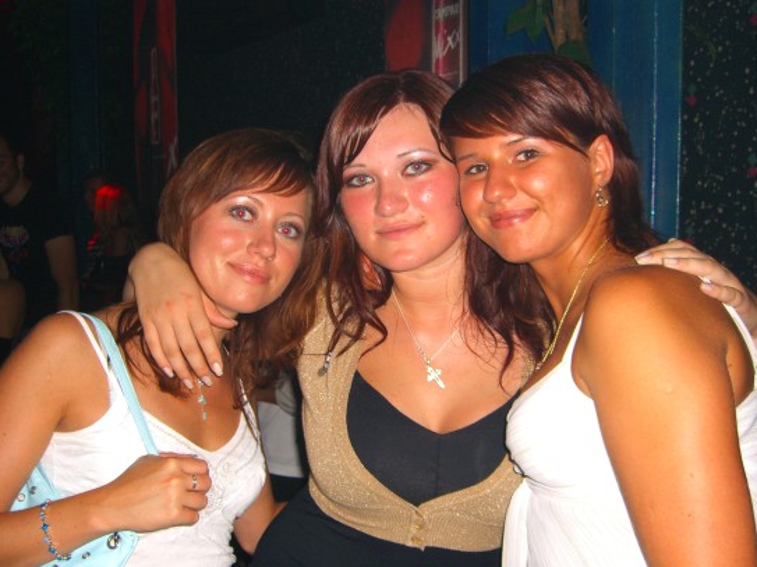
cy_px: 302
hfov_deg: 44.8
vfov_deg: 34.3
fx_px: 918
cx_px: 399
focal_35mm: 42
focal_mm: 7.9
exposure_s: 1/60
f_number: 2.8
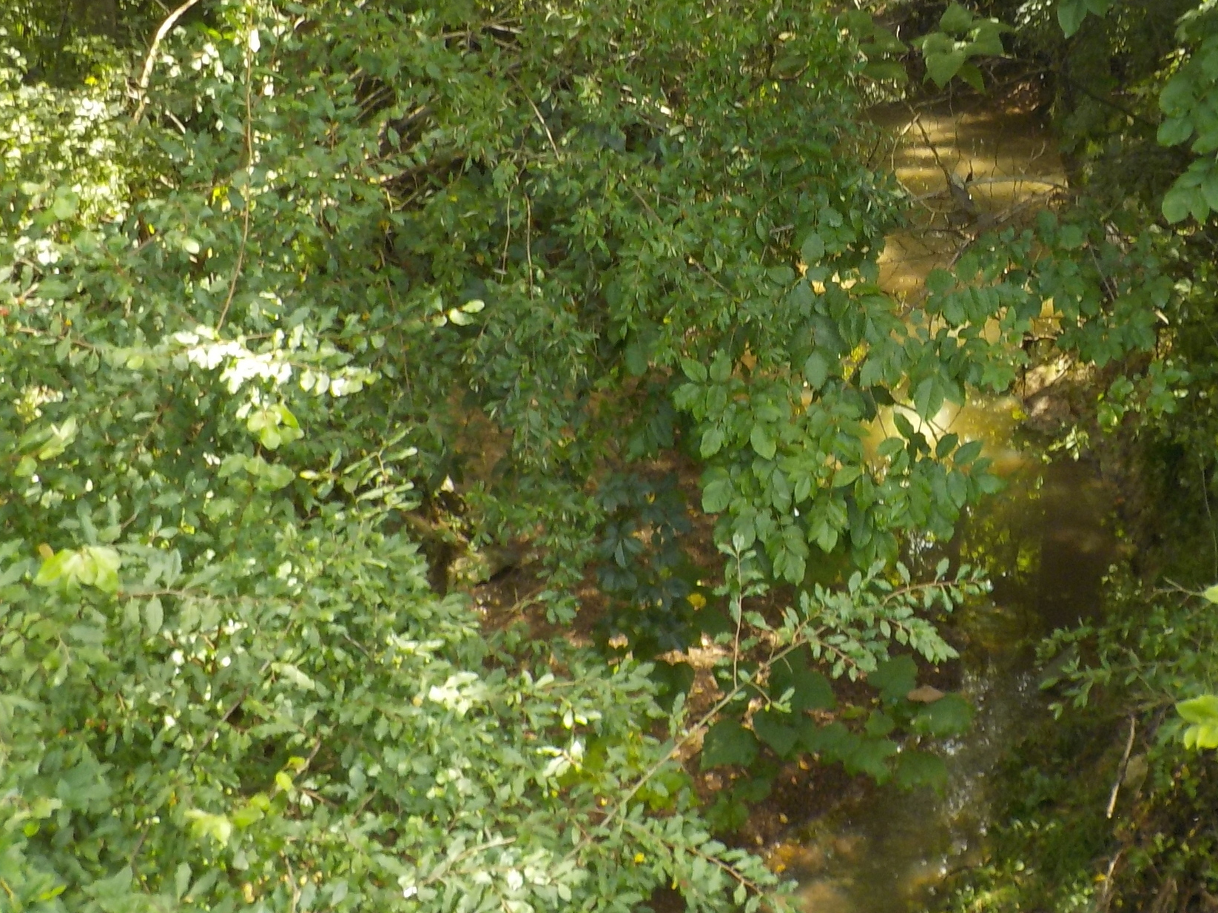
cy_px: 252
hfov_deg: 33.8
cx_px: 889
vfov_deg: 25.8
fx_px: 1970
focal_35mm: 56
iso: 125
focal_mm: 4.1
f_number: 3.3
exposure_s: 1/100
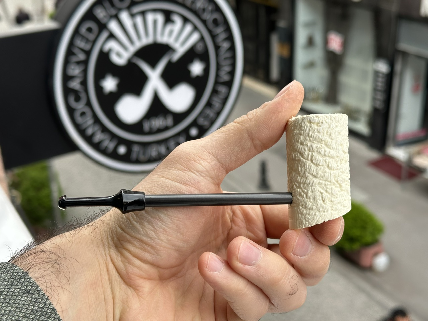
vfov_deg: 30.3
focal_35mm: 48
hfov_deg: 39.7
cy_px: 160
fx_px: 593
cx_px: 214
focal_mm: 6.86
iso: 64
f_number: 1.78
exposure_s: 1/872
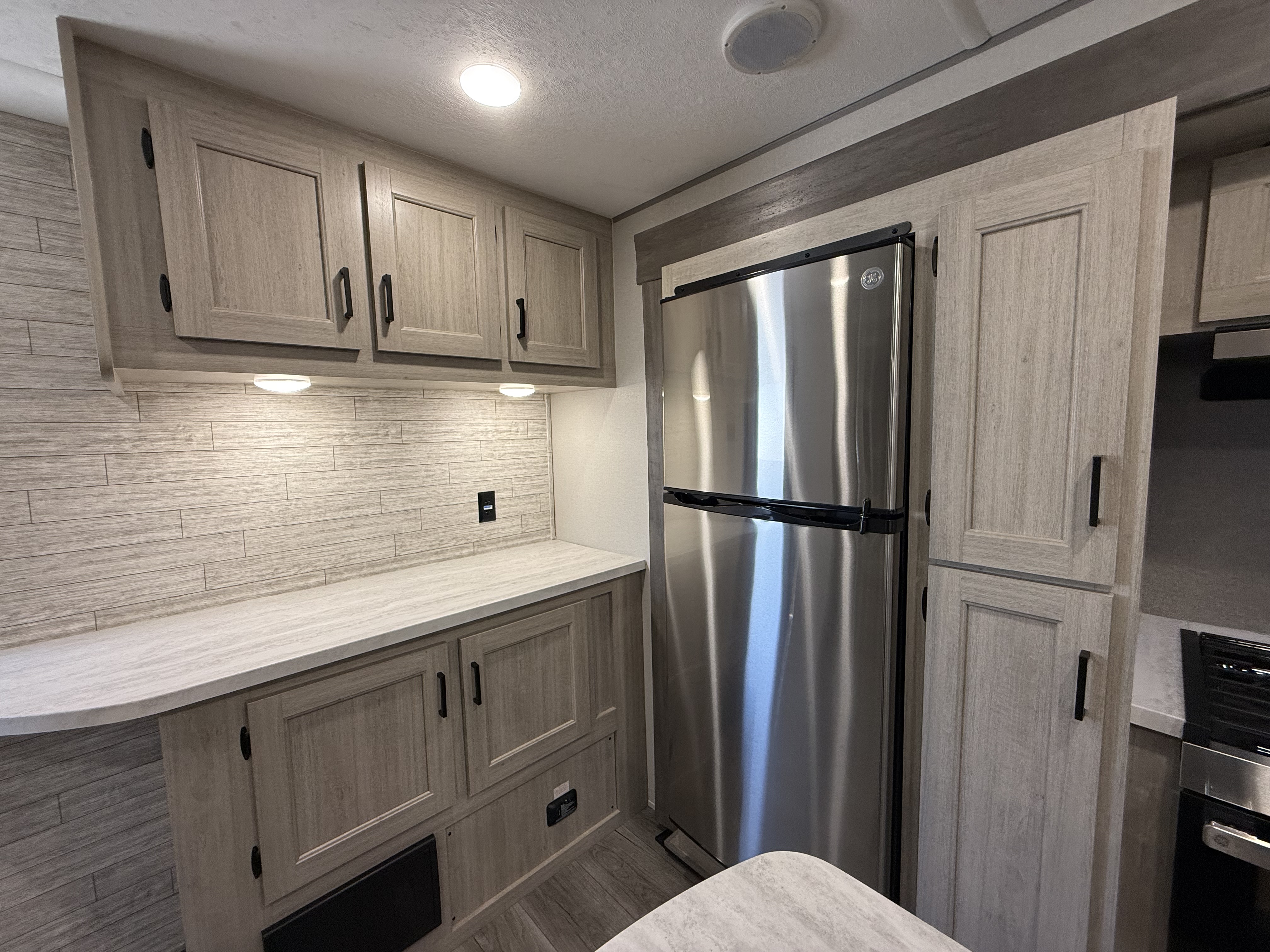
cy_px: 476
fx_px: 514
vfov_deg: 85.7
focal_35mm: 14
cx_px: 635
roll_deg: -0.4
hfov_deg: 102.1
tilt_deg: -5.1
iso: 160
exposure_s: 1/99
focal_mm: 2.22
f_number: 2.2
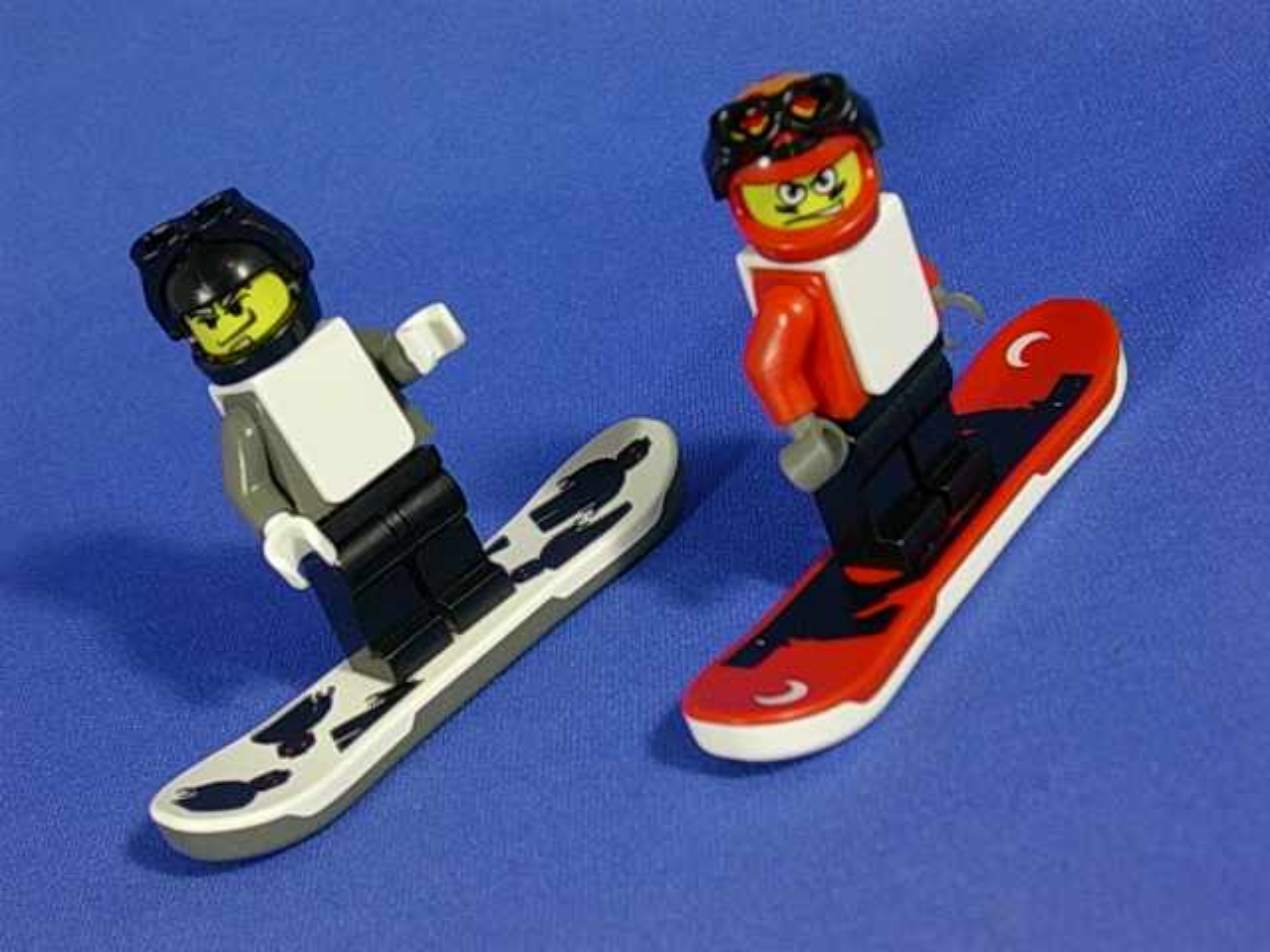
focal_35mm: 71
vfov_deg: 20.7
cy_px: 476
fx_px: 2605
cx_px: 635
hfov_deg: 27.4
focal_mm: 10.8
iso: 70
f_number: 3.7
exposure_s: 1/8
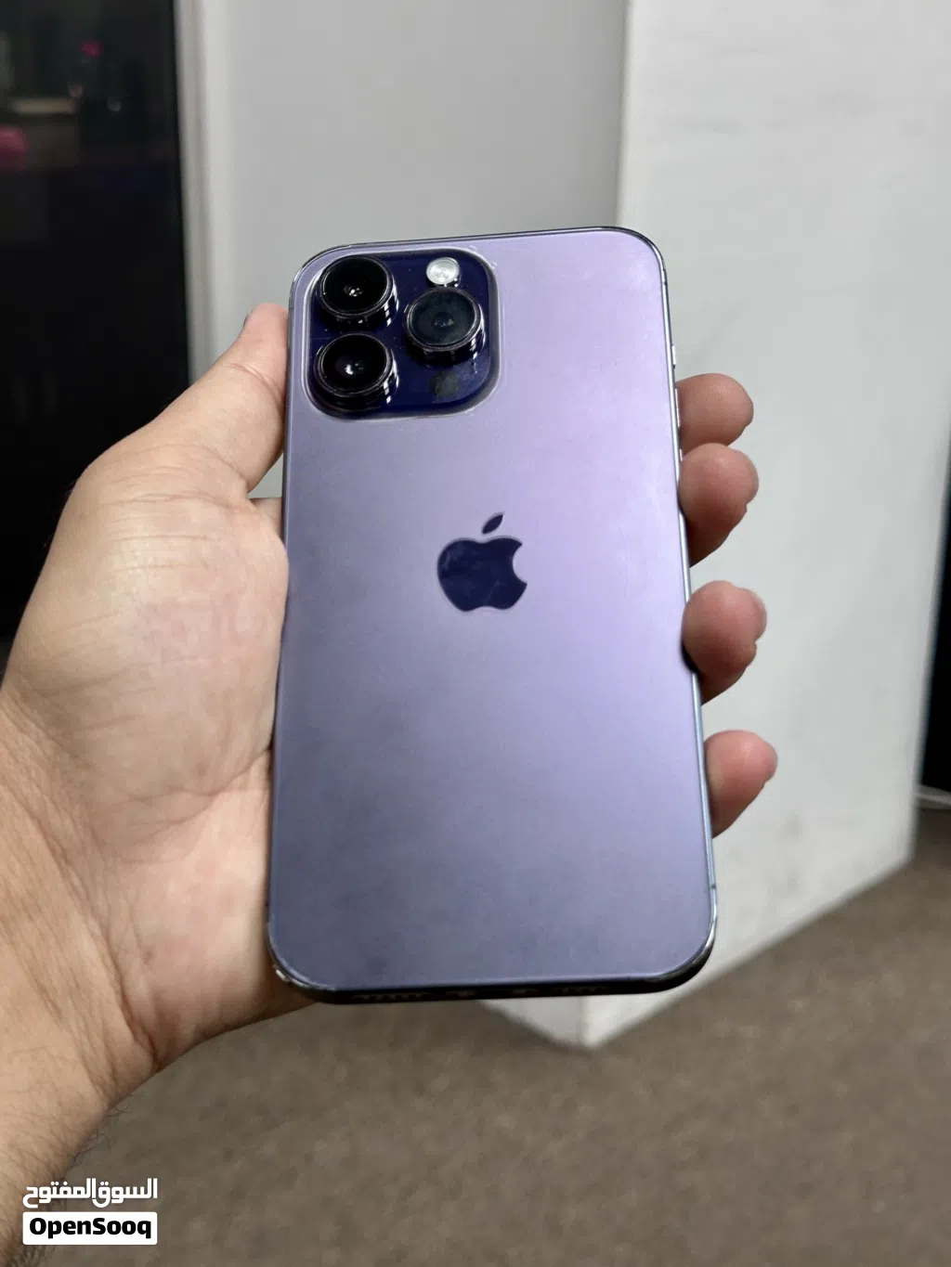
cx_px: 476
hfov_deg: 30.3
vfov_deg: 39.7
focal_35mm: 48
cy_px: 634
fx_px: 1758
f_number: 1.78
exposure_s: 1/50
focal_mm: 6.86
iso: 100
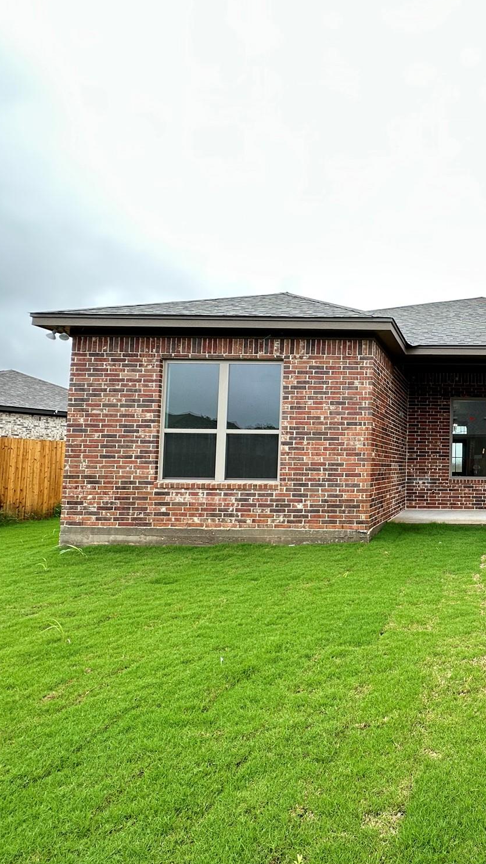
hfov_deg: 45.7
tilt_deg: +4.6
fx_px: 481
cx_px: 479
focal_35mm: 21
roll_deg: -0.8
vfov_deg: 83.8
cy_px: 438
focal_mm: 2.22
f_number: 2.2
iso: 40
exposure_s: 1/139
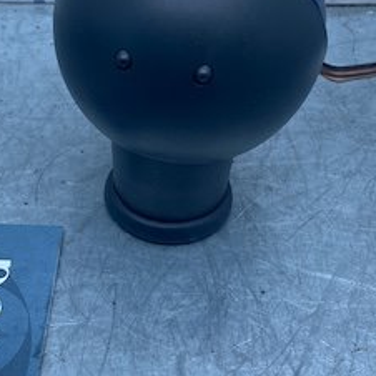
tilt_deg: -41.8
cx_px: 163
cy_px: 166
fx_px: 799
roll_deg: -4.4
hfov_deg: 26.5
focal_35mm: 65
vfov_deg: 26.5
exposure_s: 1/752
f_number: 1.8
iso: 32
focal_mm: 4.25
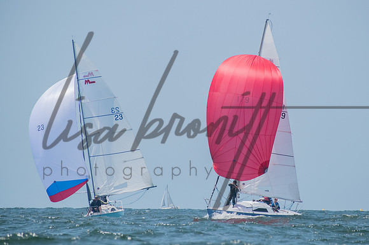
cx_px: 205
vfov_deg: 3.7
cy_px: 136
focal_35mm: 367
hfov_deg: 5.6
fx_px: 3755
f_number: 8
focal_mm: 210
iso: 400
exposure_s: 1/1250
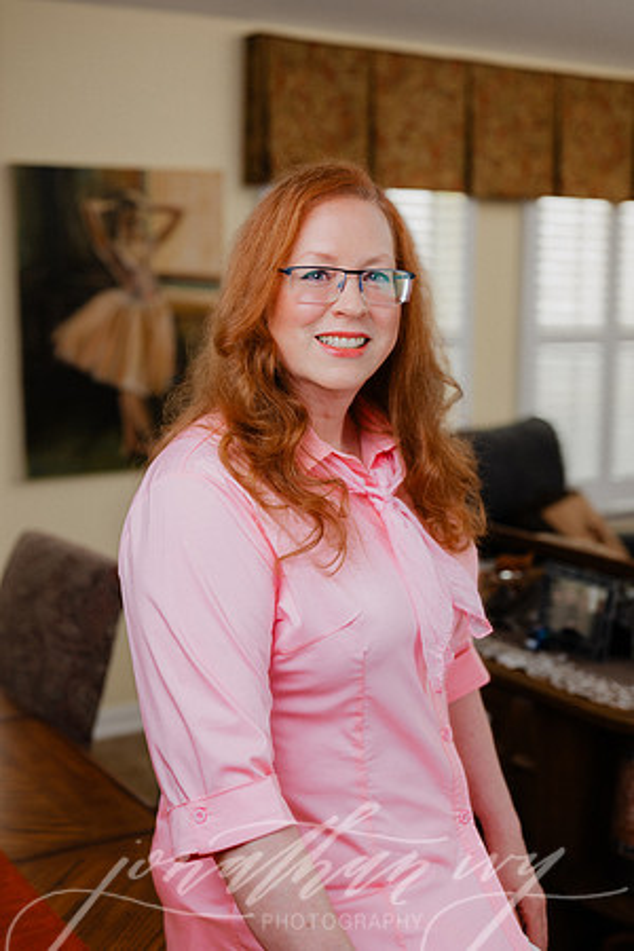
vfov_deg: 39.6
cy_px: 476
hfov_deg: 27.0
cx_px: 317
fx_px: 1321
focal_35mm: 50
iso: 80
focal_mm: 50
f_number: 2.8
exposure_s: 1/50
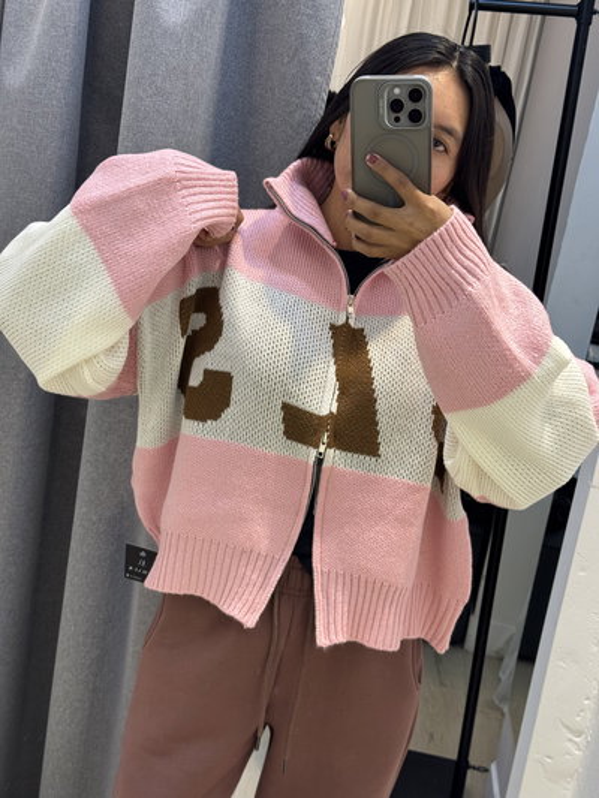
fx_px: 1107
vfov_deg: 39.6
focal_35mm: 48
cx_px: 300
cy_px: 399
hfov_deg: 30.3
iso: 100
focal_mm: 6.76
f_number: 1.78
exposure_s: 1/100
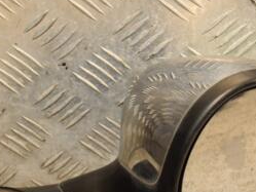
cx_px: 169
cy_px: 191
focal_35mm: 156
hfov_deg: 12.6
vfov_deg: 9.4
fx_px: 1155
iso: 800
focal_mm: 45
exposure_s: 1/200
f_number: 5.6
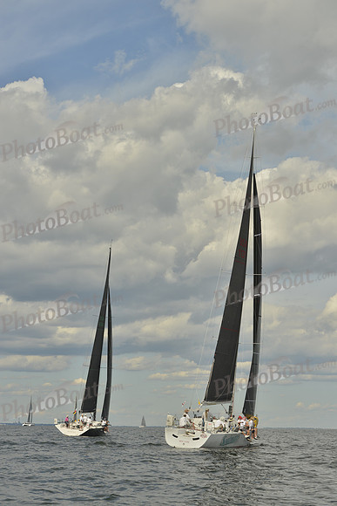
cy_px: 253
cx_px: 168
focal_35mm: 70
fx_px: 982
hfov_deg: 19.5
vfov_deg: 28.8
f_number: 8
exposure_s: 1/1000
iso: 200
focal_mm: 70
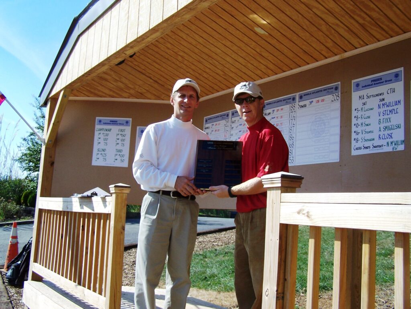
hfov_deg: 49.0
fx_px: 451
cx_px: 206
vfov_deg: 37.7
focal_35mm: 38
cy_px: 154
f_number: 2.8
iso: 80
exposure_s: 1/750
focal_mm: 6.3
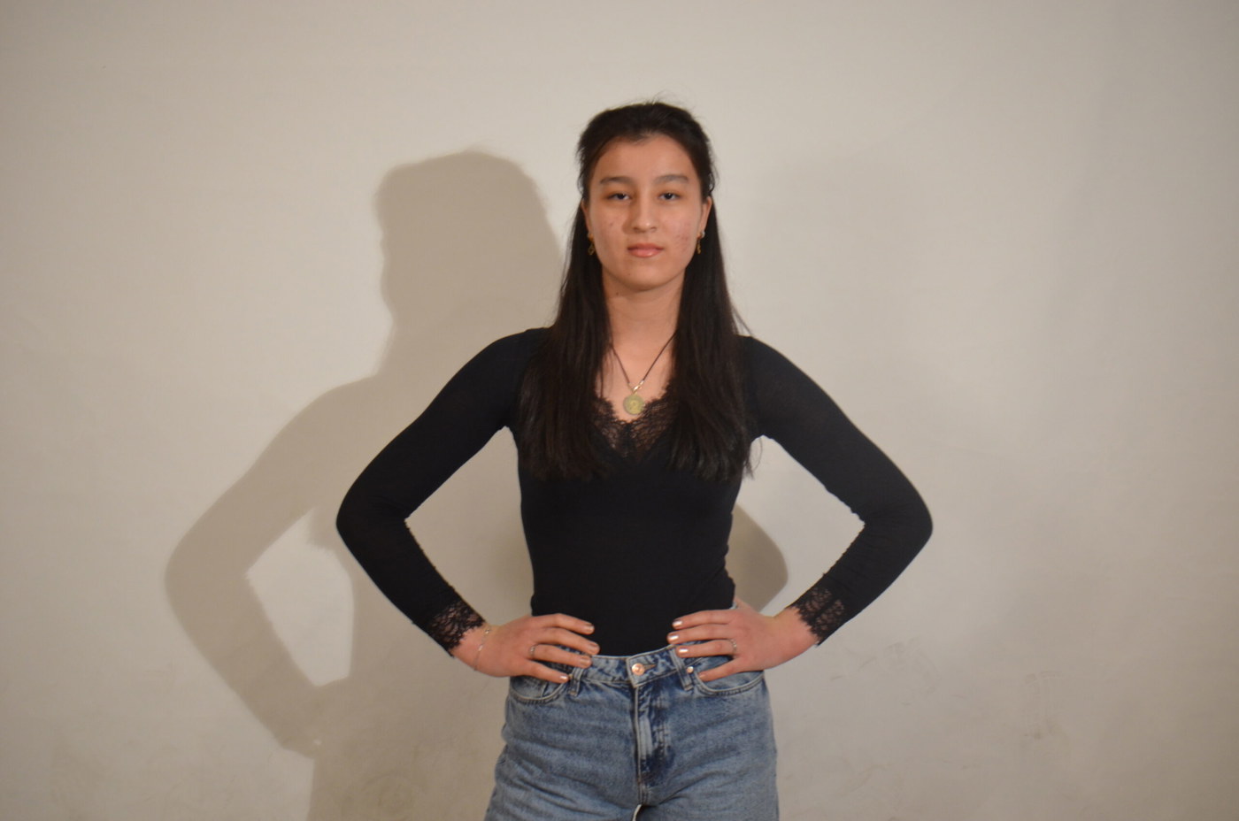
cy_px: 410
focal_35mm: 42
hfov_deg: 46.5
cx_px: 620
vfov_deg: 31.8
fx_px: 1443
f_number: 3.3
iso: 800
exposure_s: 1/40
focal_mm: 28
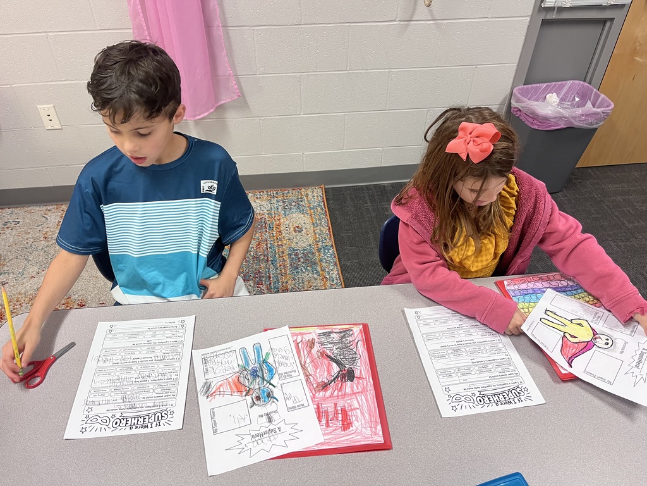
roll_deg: -1.2
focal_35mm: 26
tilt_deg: -42.4
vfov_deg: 53.1
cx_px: 324
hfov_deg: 67.3
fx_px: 486
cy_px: 243
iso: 160
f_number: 1.6
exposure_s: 1/60
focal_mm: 5.1
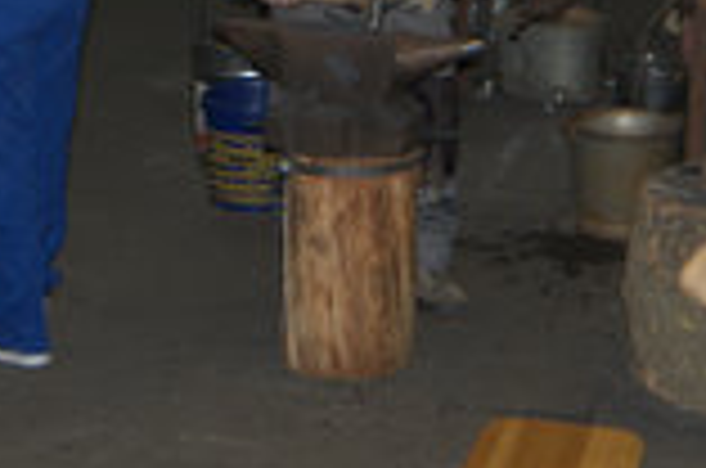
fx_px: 1977
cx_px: 396
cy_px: -140
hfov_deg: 20.2
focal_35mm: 101
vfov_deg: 13.0
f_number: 3.8
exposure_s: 1/60
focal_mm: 22
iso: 400
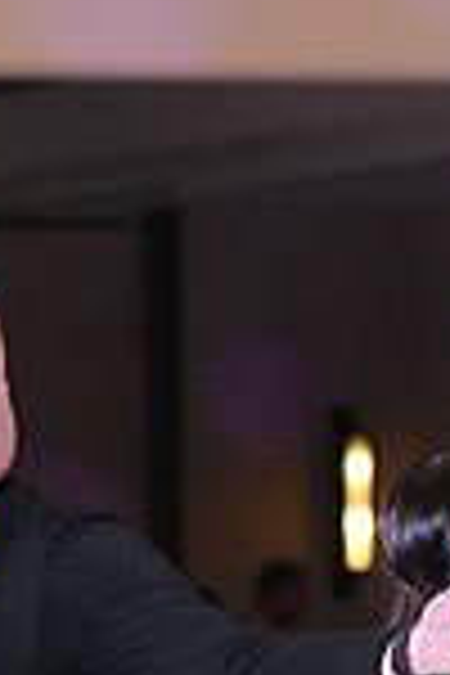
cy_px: 1125
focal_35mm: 453
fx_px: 8493
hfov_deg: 3.0
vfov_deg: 4.5
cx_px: 232
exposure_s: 1/250
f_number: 4.5
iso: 3200
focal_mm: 117
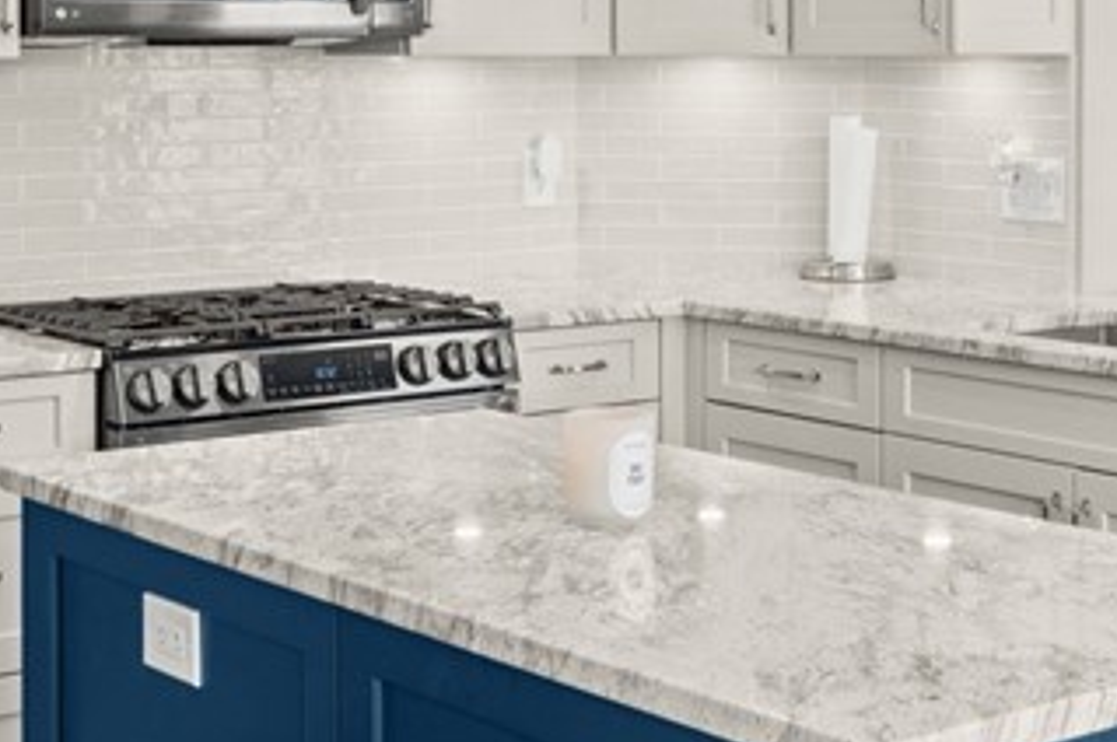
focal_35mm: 75
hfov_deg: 26.9
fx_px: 2325
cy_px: 61
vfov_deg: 17.8
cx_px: 742
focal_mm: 22
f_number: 9
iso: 250
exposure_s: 1/6
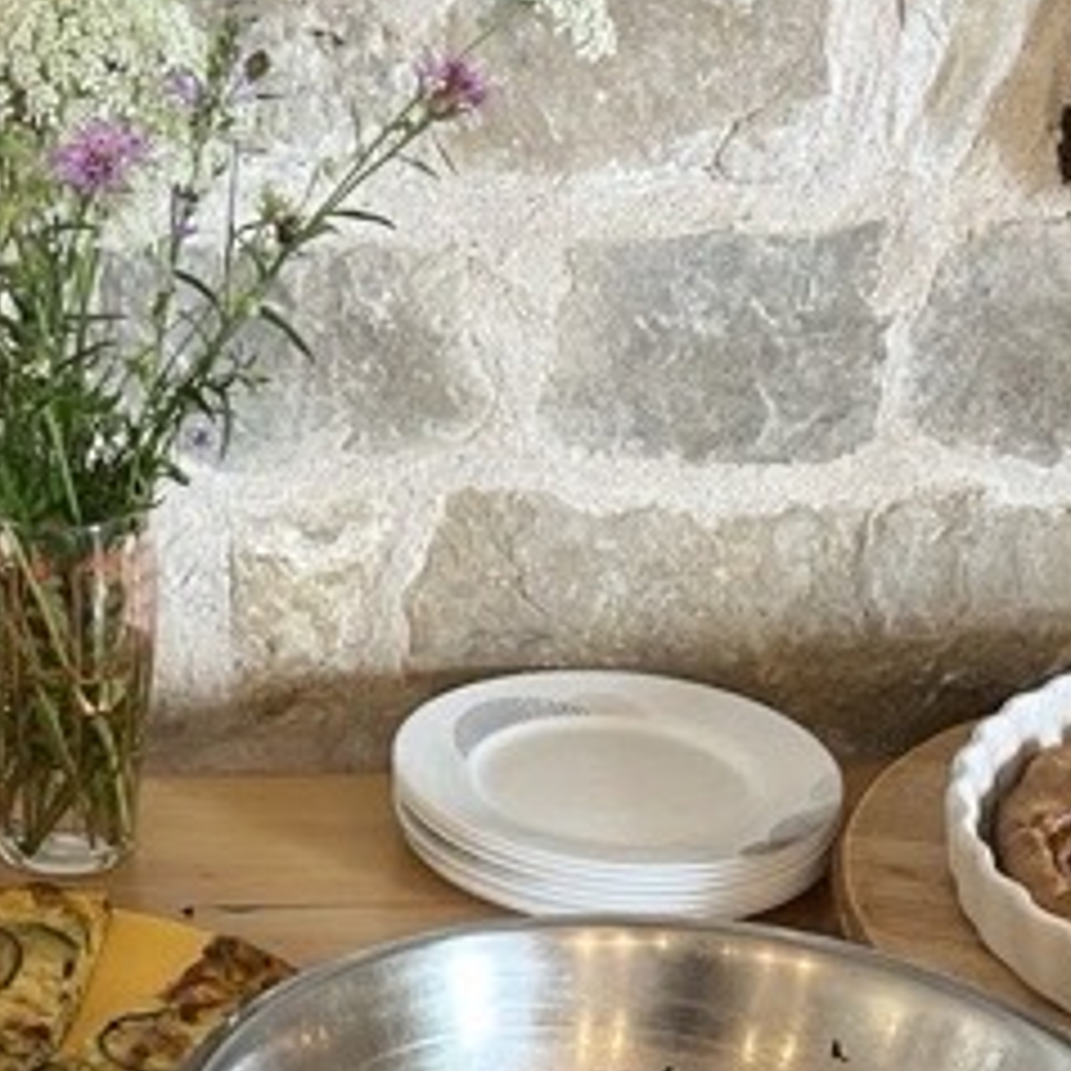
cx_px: 58
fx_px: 3045
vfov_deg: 19.0
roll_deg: +0.7
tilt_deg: -36.8
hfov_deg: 19.5
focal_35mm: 87
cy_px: 1235
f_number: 1.6
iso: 250
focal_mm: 5.1
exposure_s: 1/50
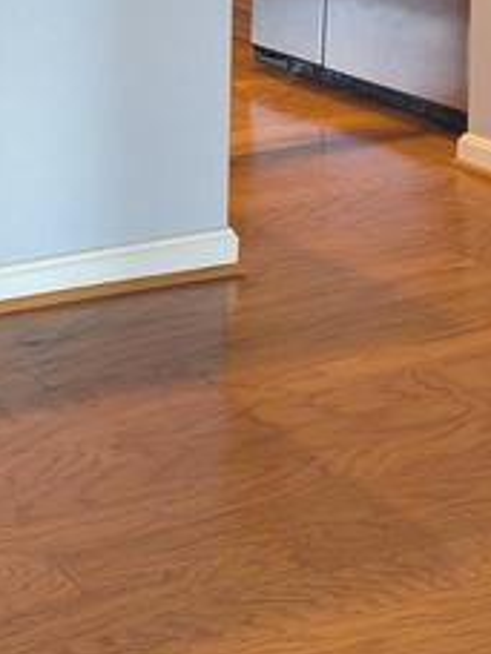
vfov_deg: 22.3
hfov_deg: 16.6
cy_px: -120
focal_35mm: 81
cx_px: -238
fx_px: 1532
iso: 507
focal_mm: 6.81
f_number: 1.85
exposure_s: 1/120
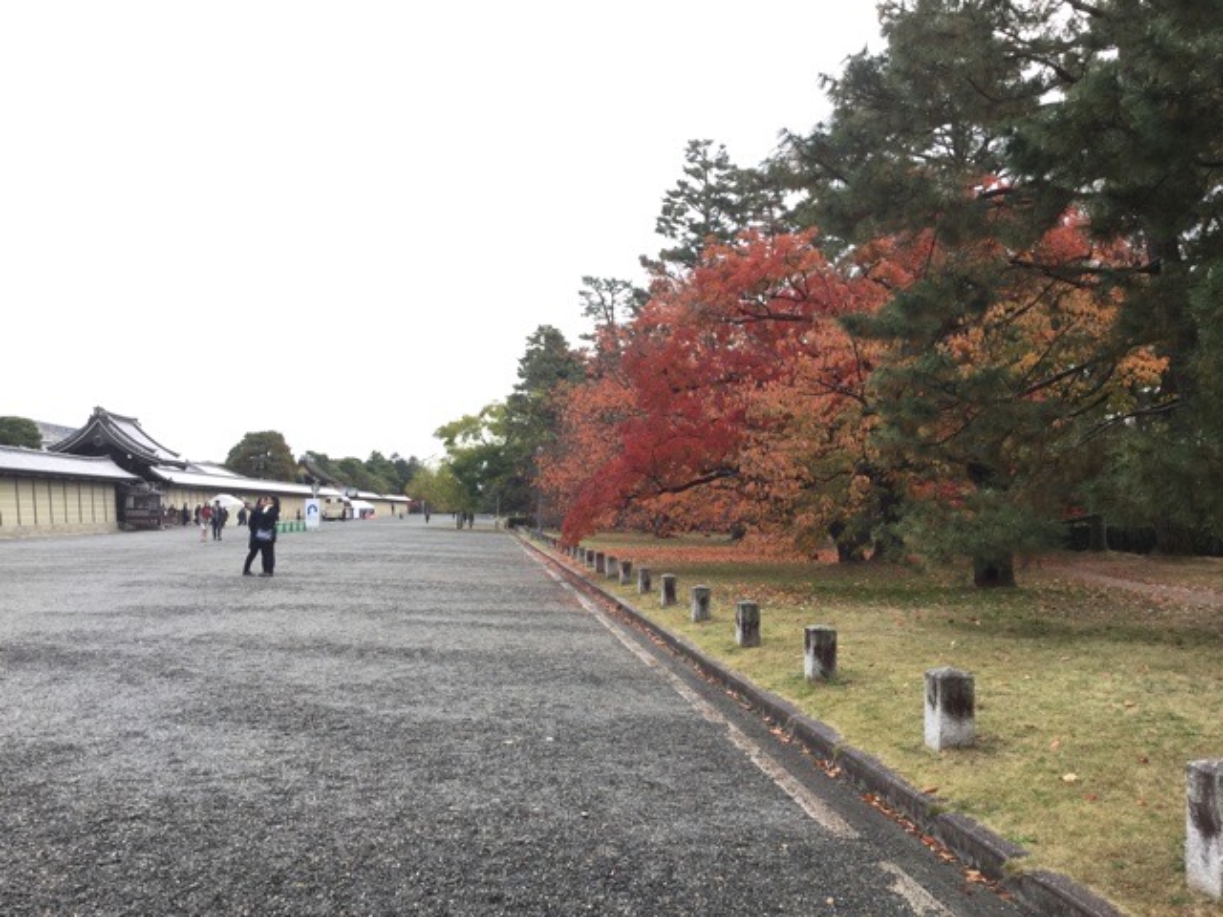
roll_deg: -2.5
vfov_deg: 45.4
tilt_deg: +1.6
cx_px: 612
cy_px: 458
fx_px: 1095
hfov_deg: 58.4
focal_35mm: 31
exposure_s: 1/60
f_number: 2.4
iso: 25
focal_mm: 3.3
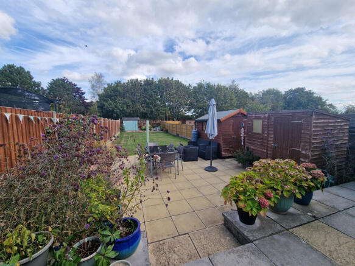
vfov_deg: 89.9
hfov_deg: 106.2
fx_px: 133
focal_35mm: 13
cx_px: 178
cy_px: 133
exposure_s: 1/1392
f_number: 2.2
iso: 50
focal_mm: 2.2
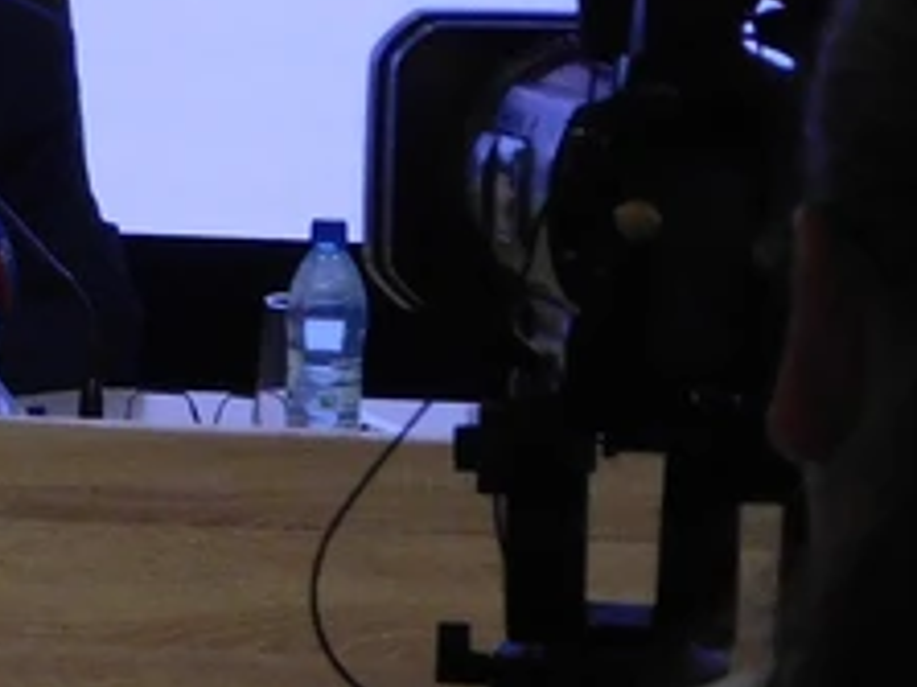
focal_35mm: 316
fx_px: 8367
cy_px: -216
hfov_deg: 6.2
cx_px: -409
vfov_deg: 4.7
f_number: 4.3
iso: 400
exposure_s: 1/125
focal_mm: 12.6
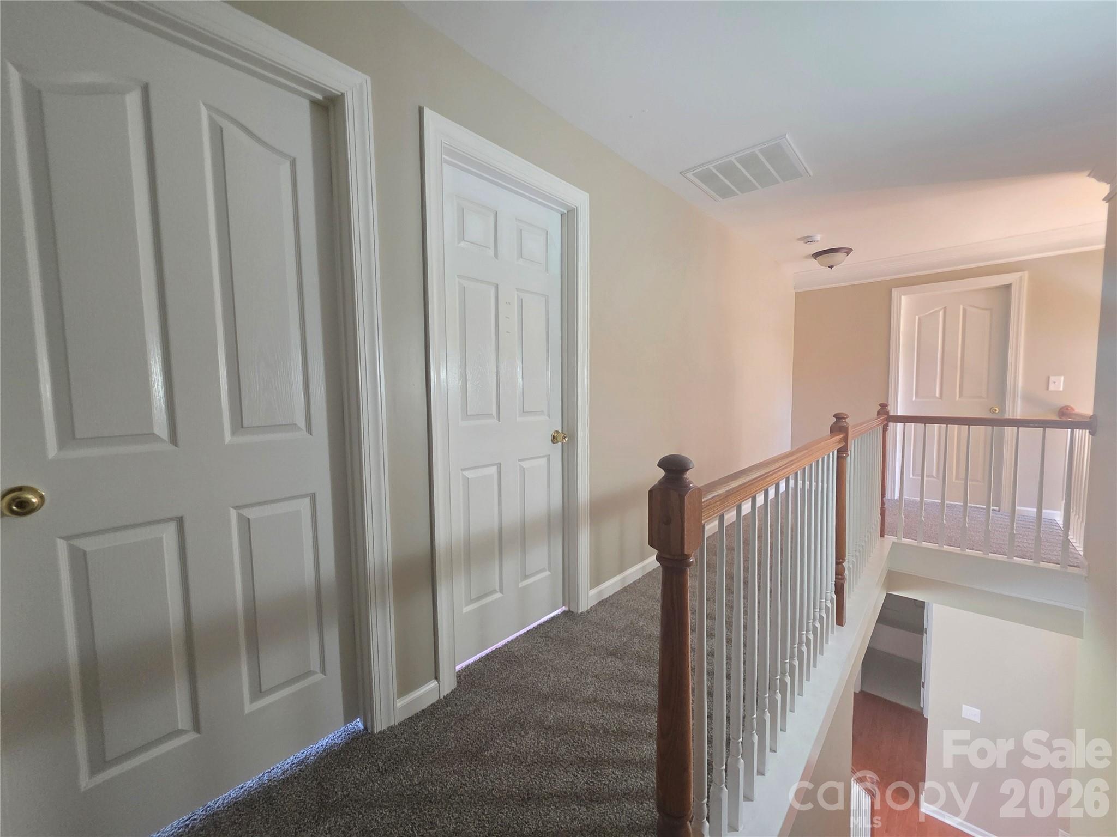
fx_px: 419
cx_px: 558
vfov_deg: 89.9
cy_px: 418
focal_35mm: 13
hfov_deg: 106.2
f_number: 1.9
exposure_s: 1/60
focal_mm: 2.2
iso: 640
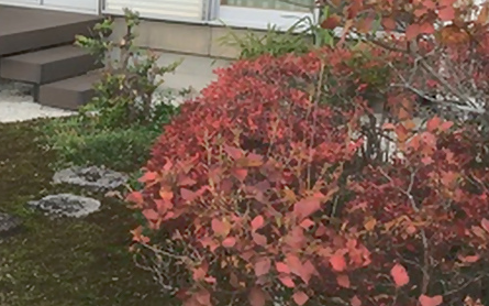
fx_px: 1079
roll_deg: -0.4
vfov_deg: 16.1
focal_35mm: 81
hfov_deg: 23.7
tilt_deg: -15.2
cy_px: 122
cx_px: -65
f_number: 2.2
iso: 25
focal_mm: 4.15
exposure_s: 1/334
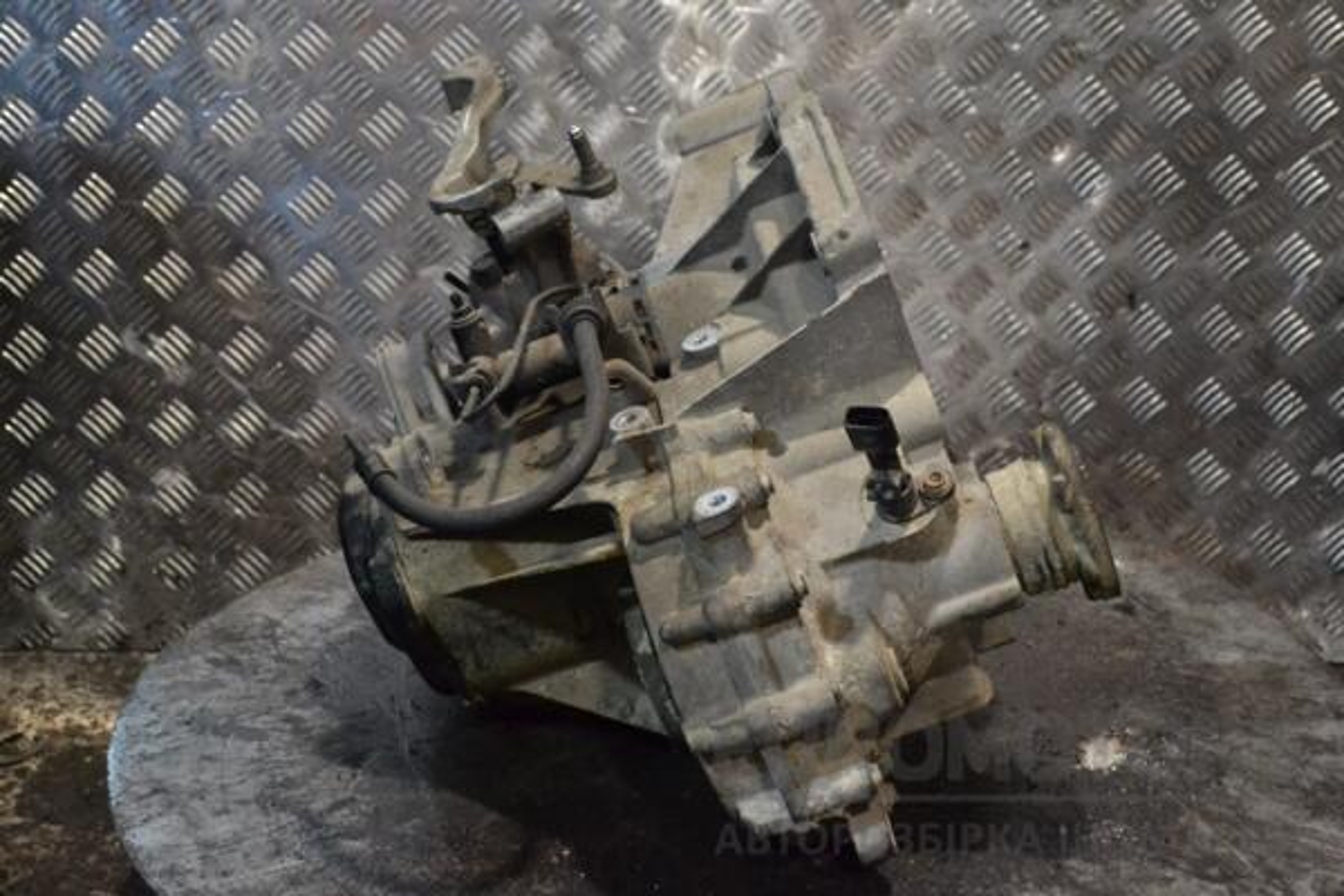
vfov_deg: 28.1
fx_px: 1792
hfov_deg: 41.1
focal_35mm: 48
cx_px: 672
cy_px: 448
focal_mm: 32
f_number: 5.6
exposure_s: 1/125
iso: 3200
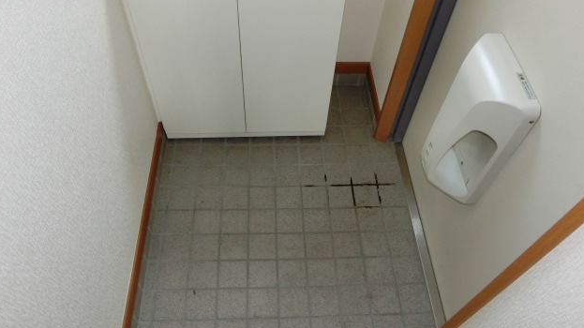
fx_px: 433
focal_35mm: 28
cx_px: 288
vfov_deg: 41.5
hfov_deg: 67.9
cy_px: 157
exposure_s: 1/60
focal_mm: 4.5
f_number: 3.5
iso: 400
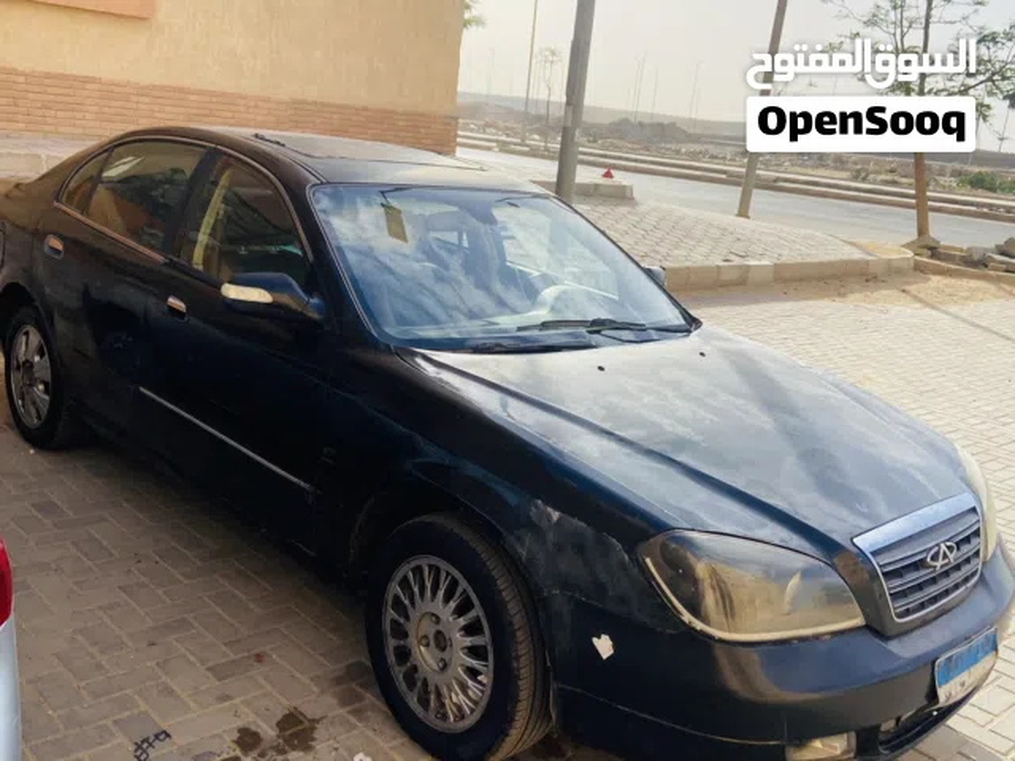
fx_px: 762
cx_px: 508
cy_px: 380
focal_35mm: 26
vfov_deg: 53.1
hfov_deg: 67.3
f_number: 1.8
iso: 32
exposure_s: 1/1898
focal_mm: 4.25
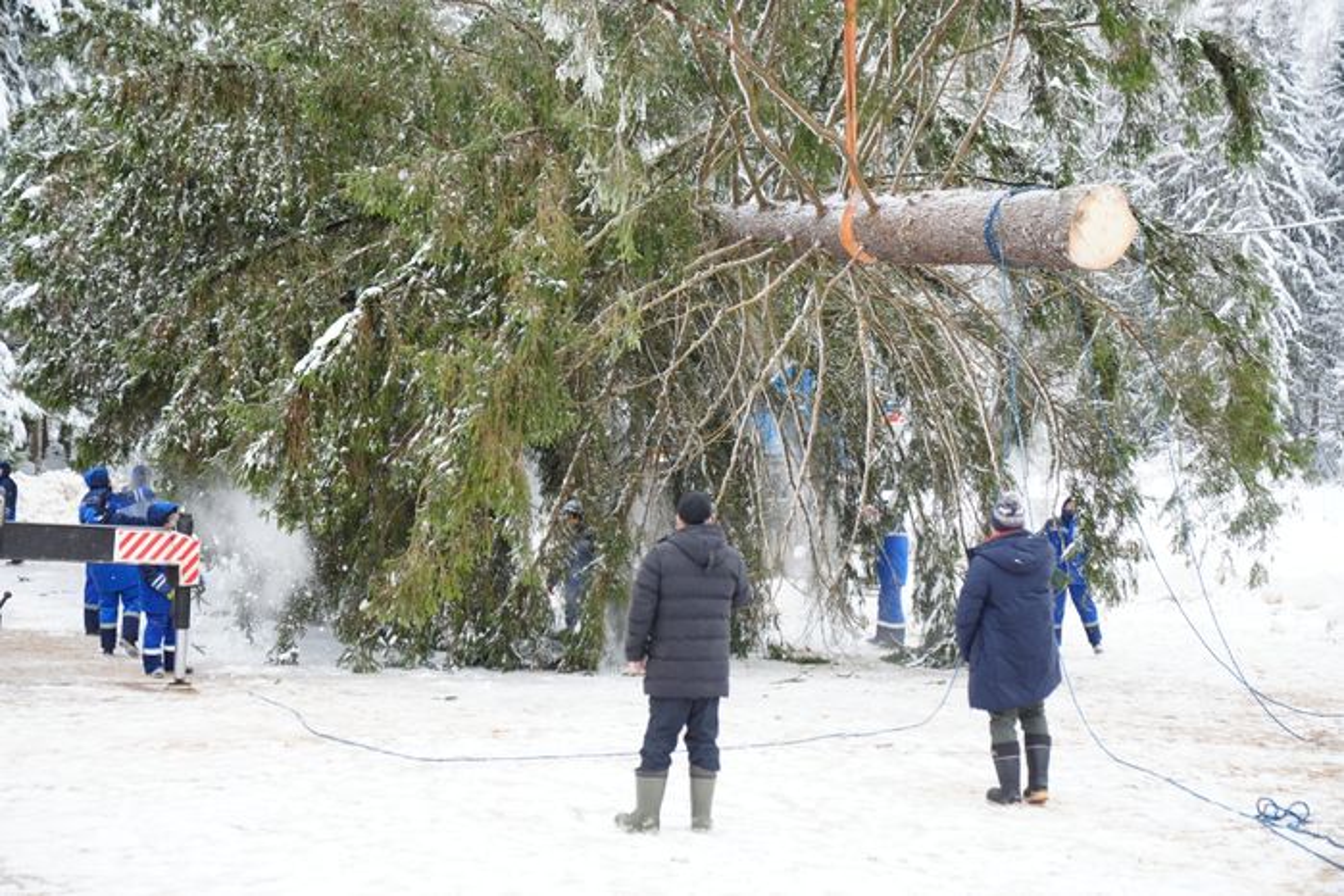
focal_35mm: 58
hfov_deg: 34.5
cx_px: 672
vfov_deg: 23.4
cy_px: 448
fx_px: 2165
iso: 1000
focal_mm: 58
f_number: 2.8
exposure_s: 1/800
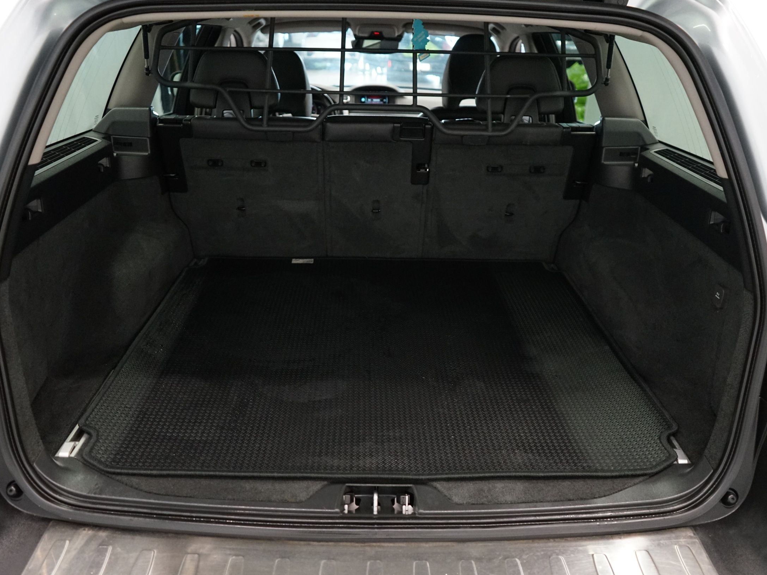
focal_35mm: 32
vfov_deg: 44.2
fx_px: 709
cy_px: 291
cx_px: 384
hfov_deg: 56.8
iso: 3200
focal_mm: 29
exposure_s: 1/160
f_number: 3.5
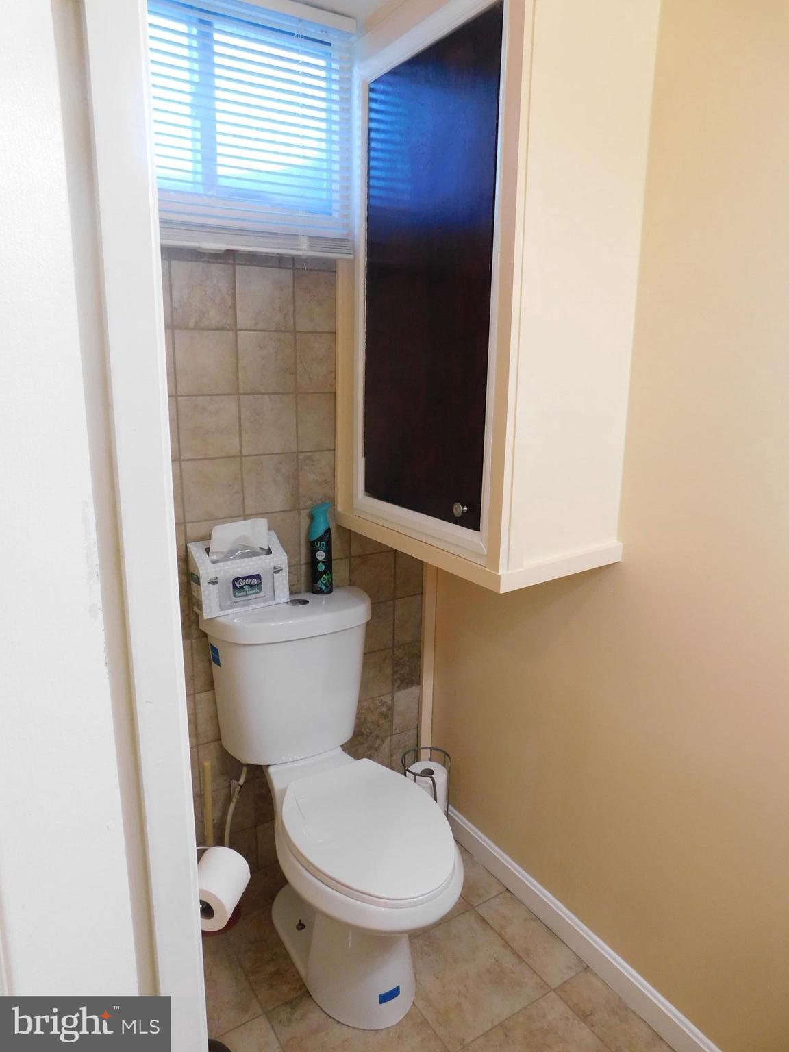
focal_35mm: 23
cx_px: 394
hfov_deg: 58.9
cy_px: 526
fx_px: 699
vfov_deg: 73.9
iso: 280
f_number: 3
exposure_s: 1/30
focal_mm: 4
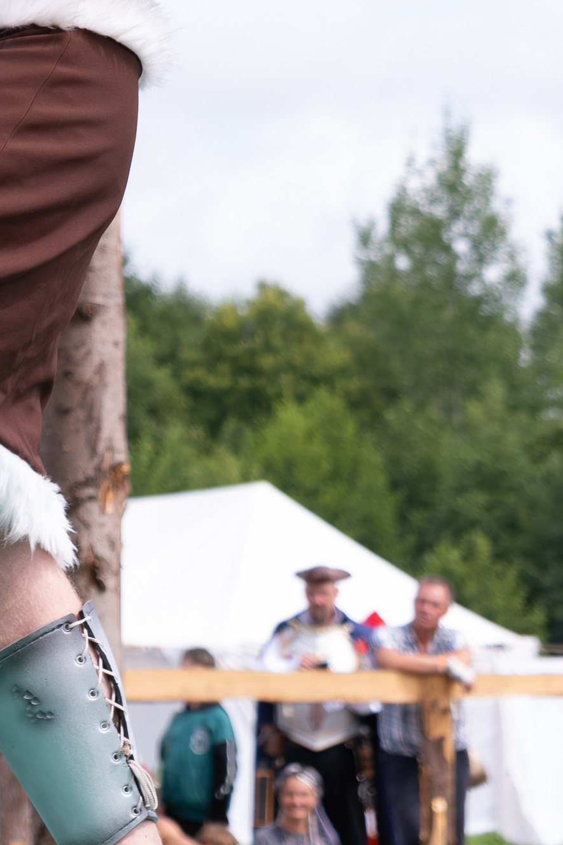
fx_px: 4362
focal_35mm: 186
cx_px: 35
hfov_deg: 7.4
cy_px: -106
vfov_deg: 10.9
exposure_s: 1/1250
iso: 200
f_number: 3.2
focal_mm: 42.7
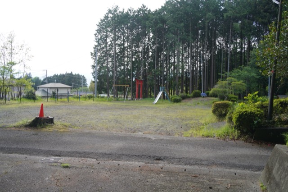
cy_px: 96
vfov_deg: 46.4
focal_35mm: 28
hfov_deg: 65.5
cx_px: 144
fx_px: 224
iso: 400
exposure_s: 1/250
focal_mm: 28
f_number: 8
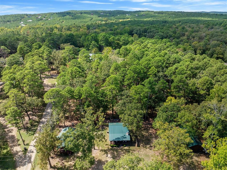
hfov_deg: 71.6
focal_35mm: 24
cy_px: 85
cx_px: 114
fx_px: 157
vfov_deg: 56.7
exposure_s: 1/100
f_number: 2.8
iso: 120
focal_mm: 12.29
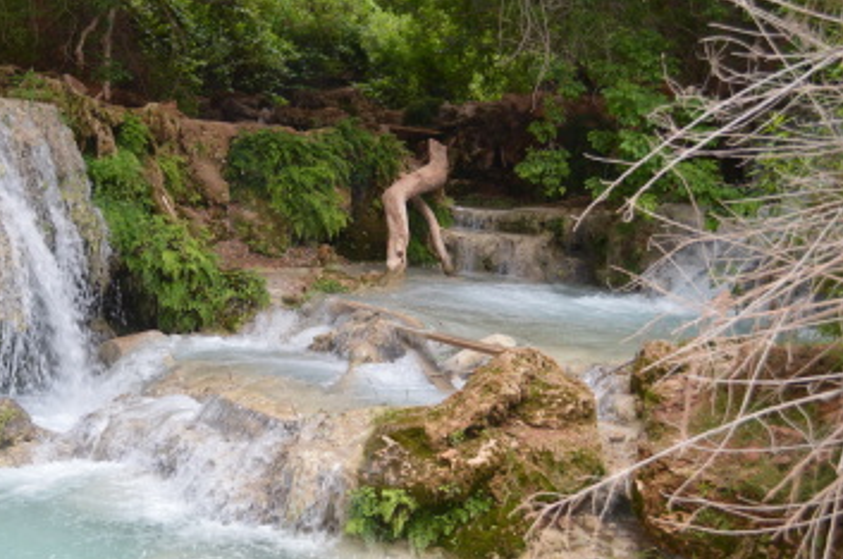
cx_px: 296
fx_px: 1192
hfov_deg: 38.6
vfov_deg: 26.4
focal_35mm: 51
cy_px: 294
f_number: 4
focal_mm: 24
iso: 160
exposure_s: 1/125
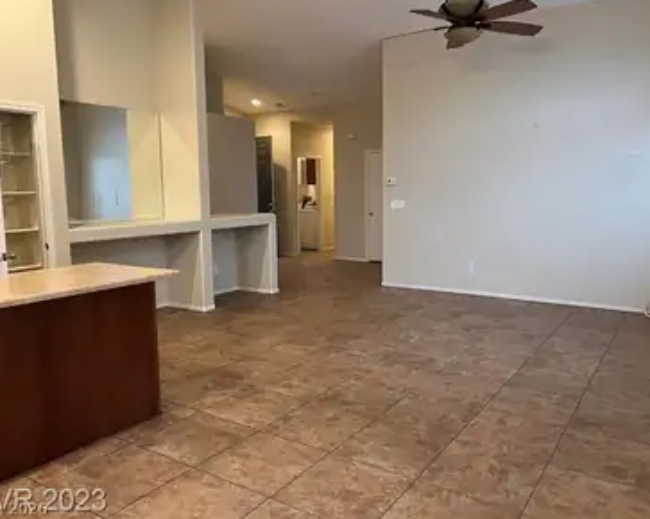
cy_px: 252
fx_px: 538
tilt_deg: -6.8
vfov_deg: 51.5
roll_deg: +1.2
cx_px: 329
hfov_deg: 62.2
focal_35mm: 28
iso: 250
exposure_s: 1/60
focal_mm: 5.7
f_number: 1.5
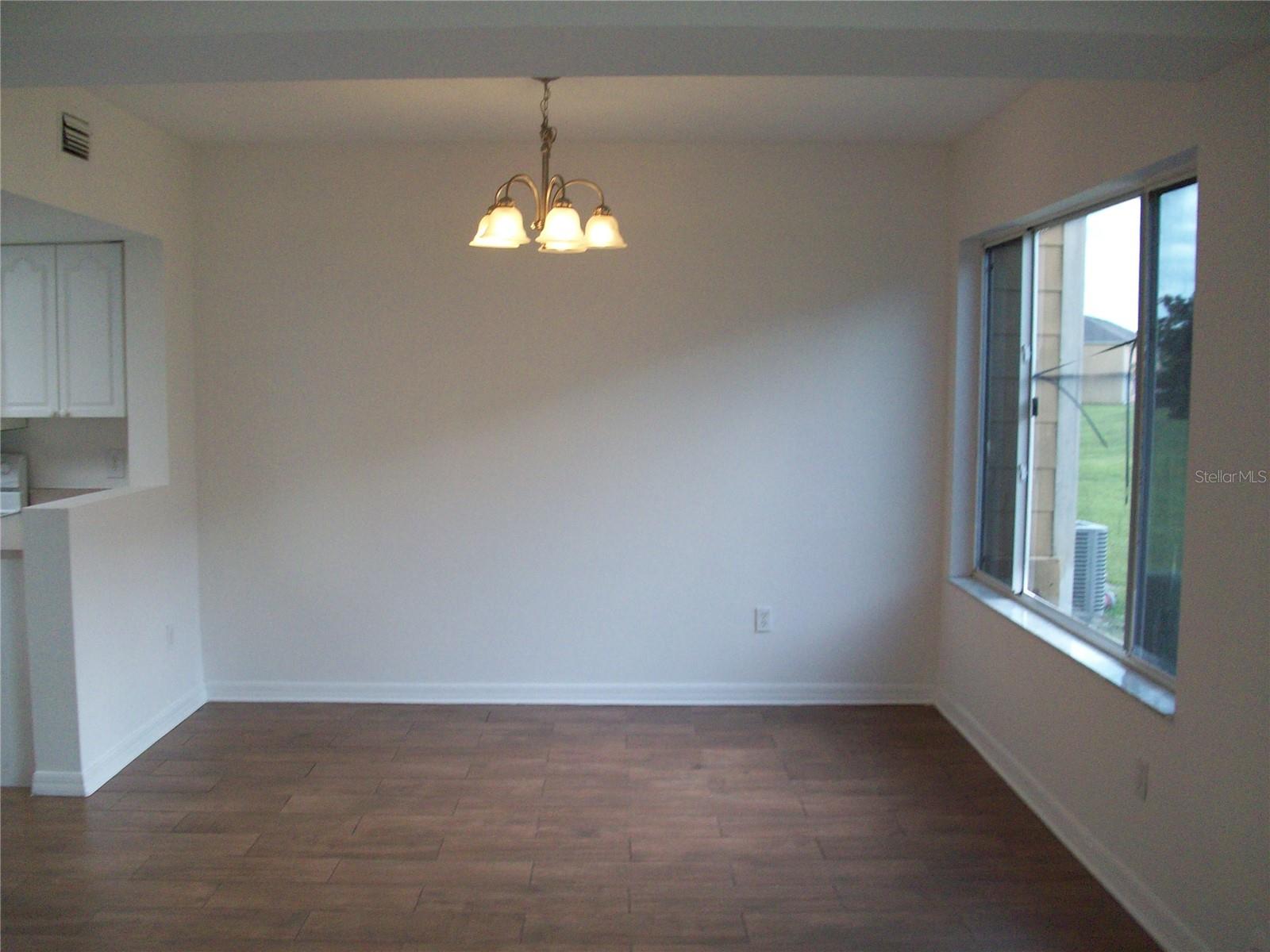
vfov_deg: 41.8
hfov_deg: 54.0
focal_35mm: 34
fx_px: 1247
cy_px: 476
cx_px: 635
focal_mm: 5.7
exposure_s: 1/68.5
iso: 160
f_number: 2.8
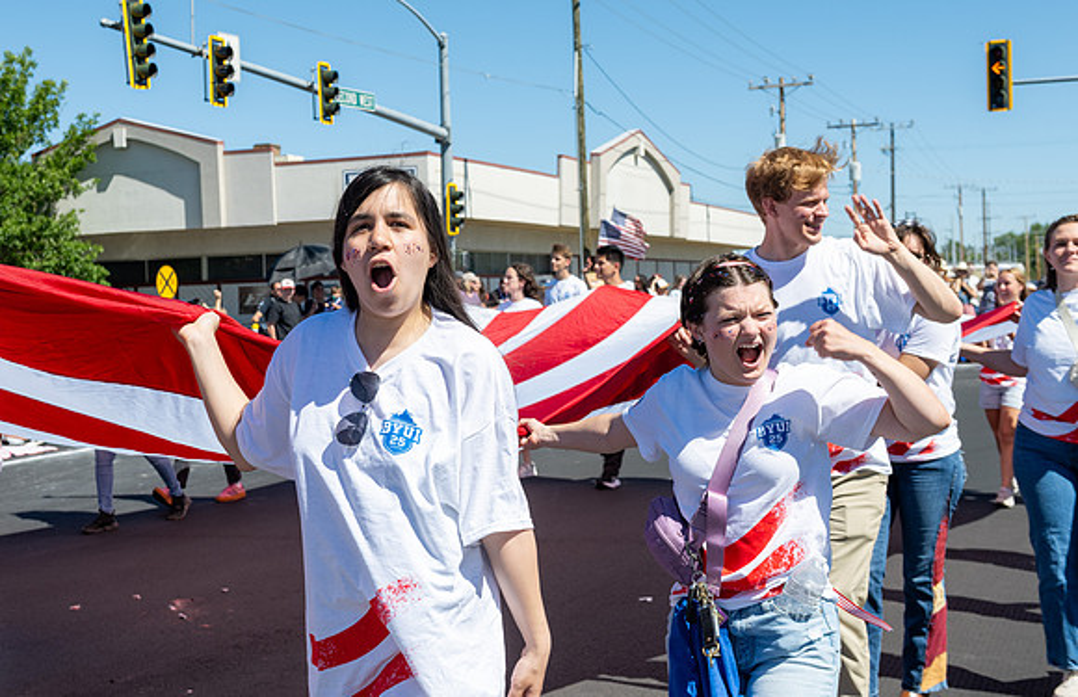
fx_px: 1579
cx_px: 440
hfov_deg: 37.6
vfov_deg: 24.9
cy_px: 298
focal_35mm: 53
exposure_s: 1/500
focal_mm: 42
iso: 100
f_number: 5.6
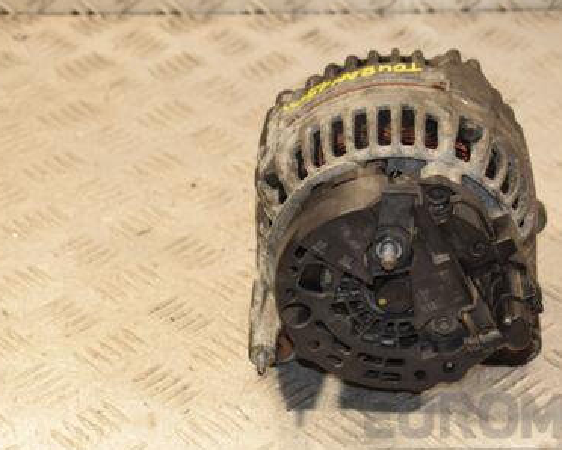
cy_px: 214
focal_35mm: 109
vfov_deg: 14.1
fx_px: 1814
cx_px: 335
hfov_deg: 17.6
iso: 800
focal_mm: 48
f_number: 6.3
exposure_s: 1/200
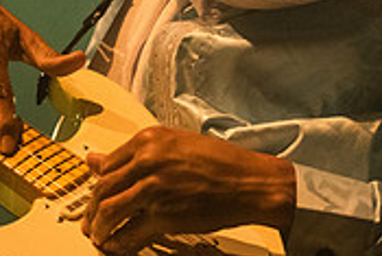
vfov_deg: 4.8
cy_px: -97
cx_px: 251
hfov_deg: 7.2
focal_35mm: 285
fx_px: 3027
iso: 2500
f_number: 3.2
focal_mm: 86
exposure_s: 1/200
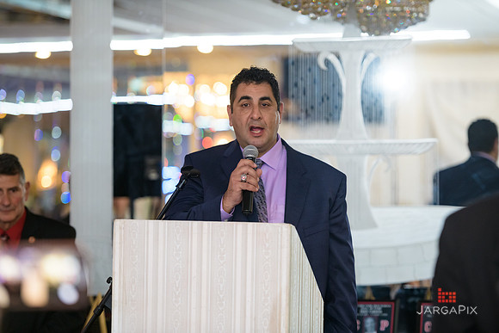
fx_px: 1872
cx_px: 250
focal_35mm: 135
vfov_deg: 10.2
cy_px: 166
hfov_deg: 15.2
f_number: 3.2
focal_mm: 135
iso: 1000
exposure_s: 1/125
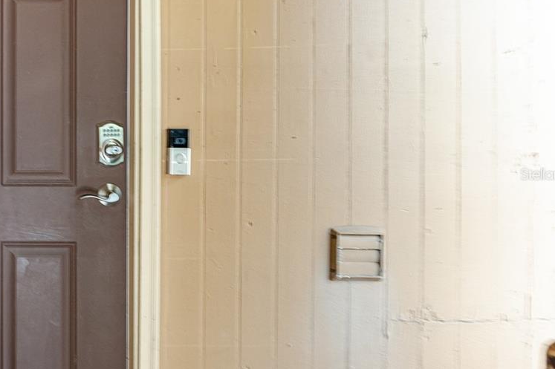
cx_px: -7
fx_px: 462
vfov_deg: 43.5
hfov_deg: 49.7
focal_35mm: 30
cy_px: 174
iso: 400
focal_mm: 14
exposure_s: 1/13
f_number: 7.1
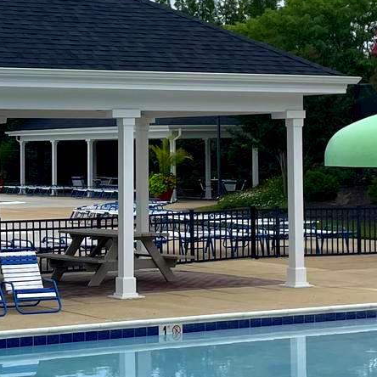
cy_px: 125
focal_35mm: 106
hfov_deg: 16.2
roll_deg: +0.5
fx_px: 1306
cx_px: 37
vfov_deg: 16.4
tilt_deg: +0.8
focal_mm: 4.2
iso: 32
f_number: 1.6
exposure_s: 1/1949
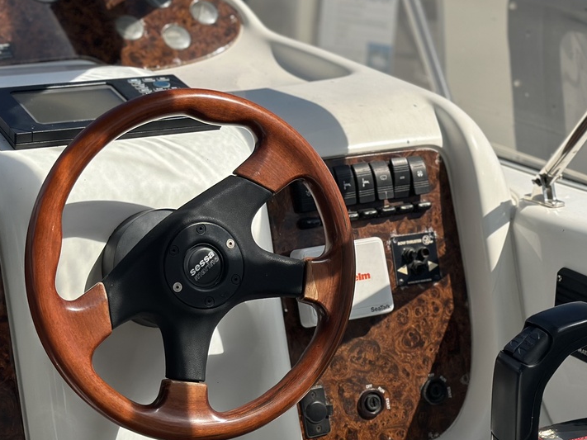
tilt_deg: -15.6
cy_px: 260
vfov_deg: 18.2
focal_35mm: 81
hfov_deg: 24.1
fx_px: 1373
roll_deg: +0.9
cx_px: 234
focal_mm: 6.86
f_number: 1.78
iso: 80
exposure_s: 1/3876
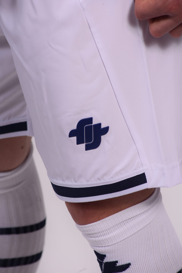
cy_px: 136
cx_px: 91
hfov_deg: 6.9
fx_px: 1516
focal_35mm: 200
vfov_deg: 10.3
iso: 640
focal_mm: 200
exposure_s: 1/100
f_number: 11
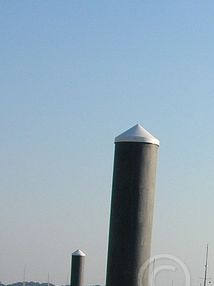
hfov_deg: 11.2
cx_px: 365
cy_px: 319
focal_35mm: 125
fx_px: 1032
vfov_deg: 15.3
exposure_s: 1/728
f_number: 3.7
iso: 50
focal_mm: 6
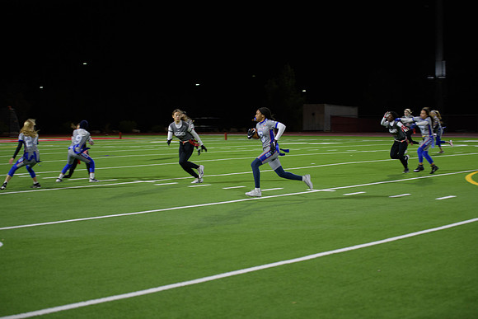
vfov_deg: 19.5
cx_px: 239
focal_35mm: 70
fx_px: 930
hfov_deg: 28.8
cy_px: 160
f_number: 2.8
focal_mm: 70
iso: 800
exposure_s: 1/200
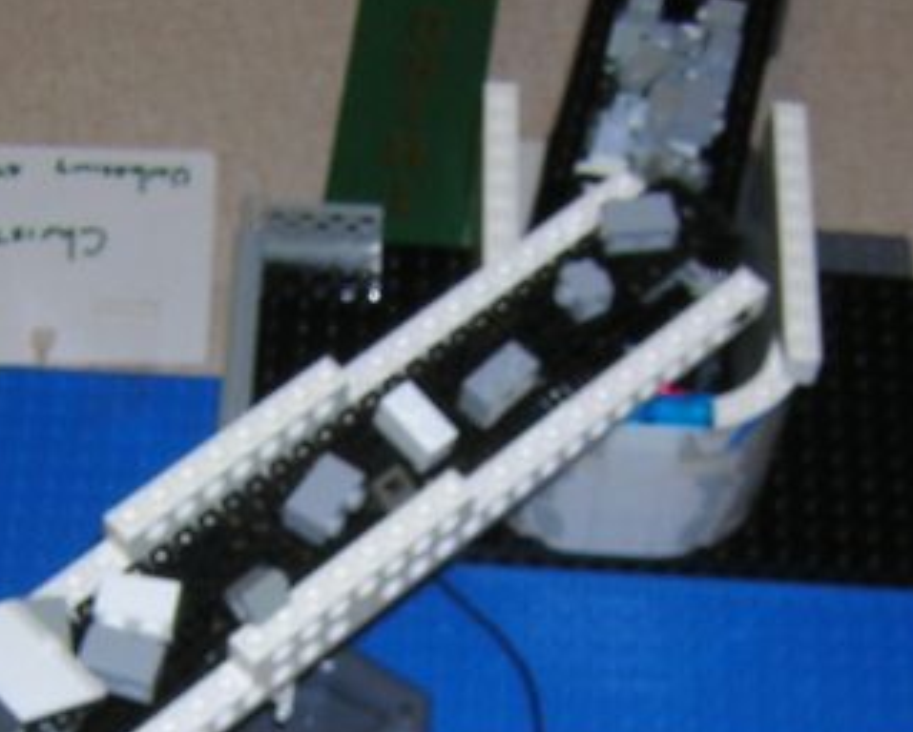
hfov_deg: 21.7
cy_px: 612
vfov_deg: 17.3
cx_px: 409
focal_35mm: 88
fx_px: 2381
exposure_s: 1/60.1
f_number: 5.2
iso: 100
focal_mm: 4.7
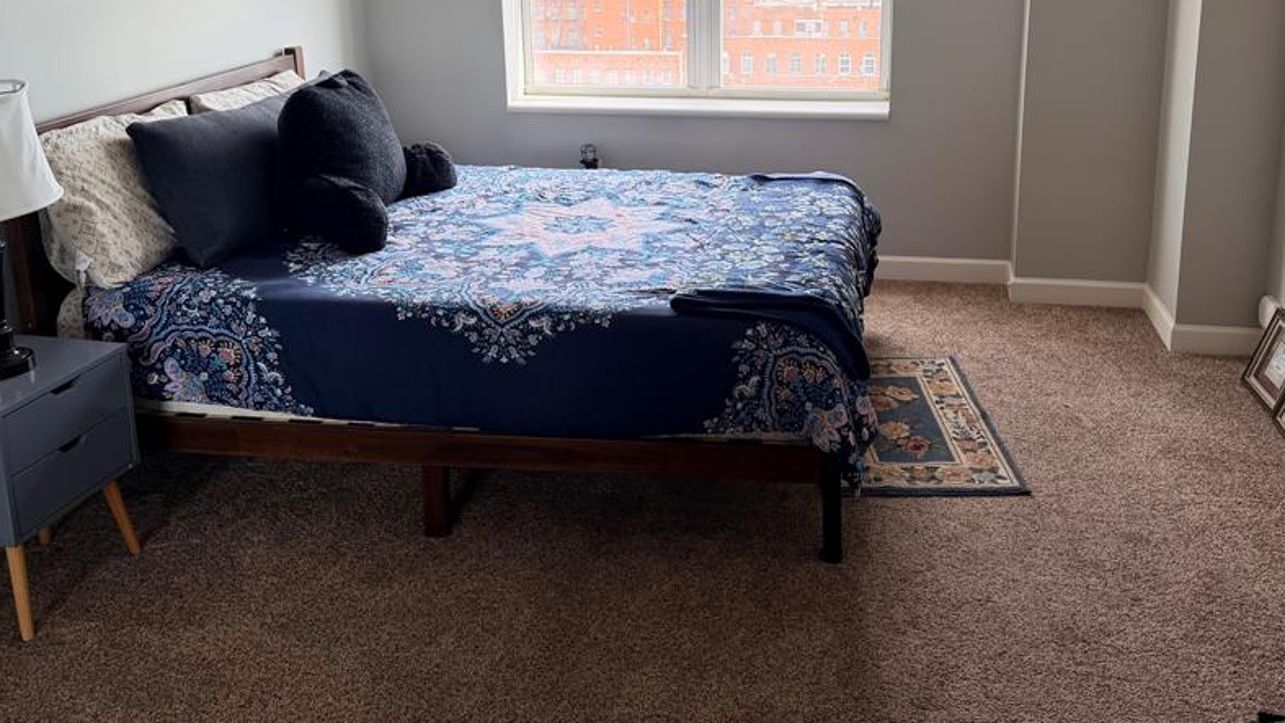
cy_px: 163
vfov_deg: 33.8
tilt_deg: -10.9
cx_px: 723
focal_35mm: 34
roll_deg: +0.8
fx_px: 1159
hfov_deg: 57.8
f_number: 1.78
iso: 80
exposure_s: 1/213
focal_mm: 6.76
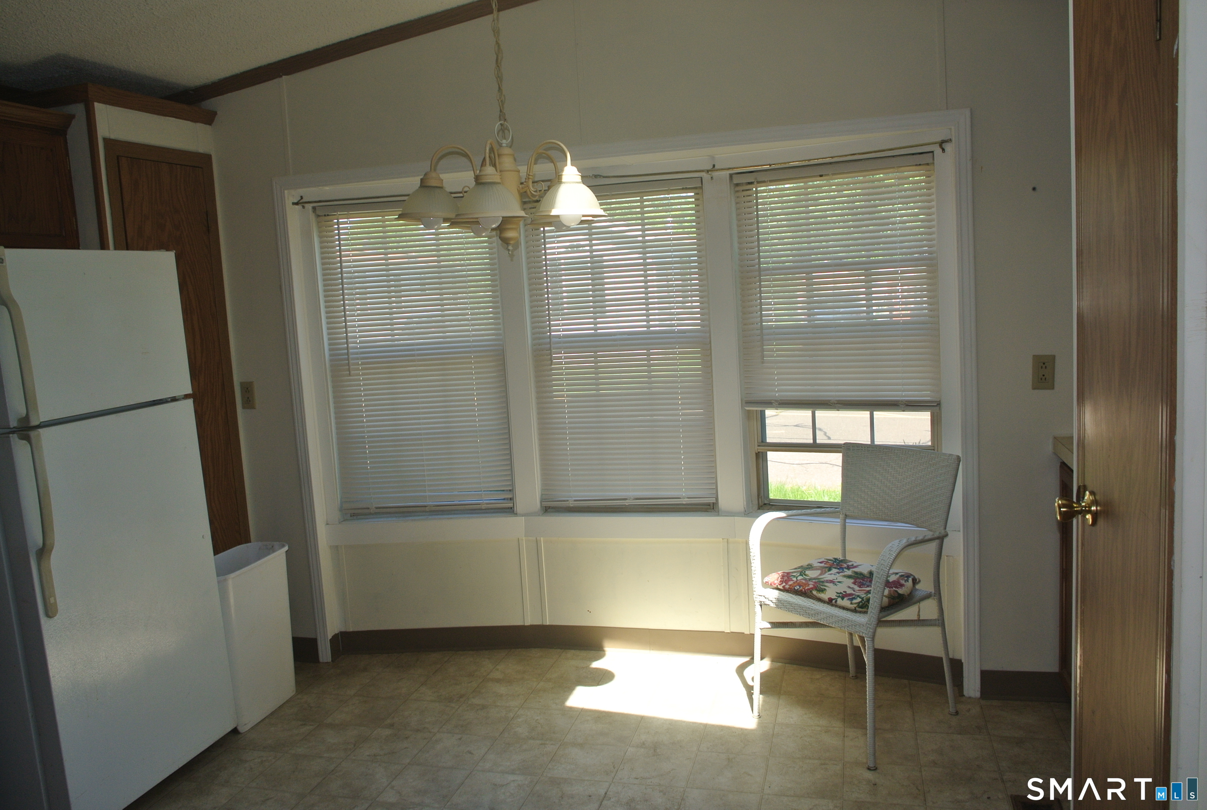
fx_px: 907
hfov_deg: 67.3
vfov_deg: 48.1
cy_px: 405
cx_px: 604
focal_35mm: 27
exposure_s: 1/60
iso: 100
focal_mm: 10
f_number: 5.6
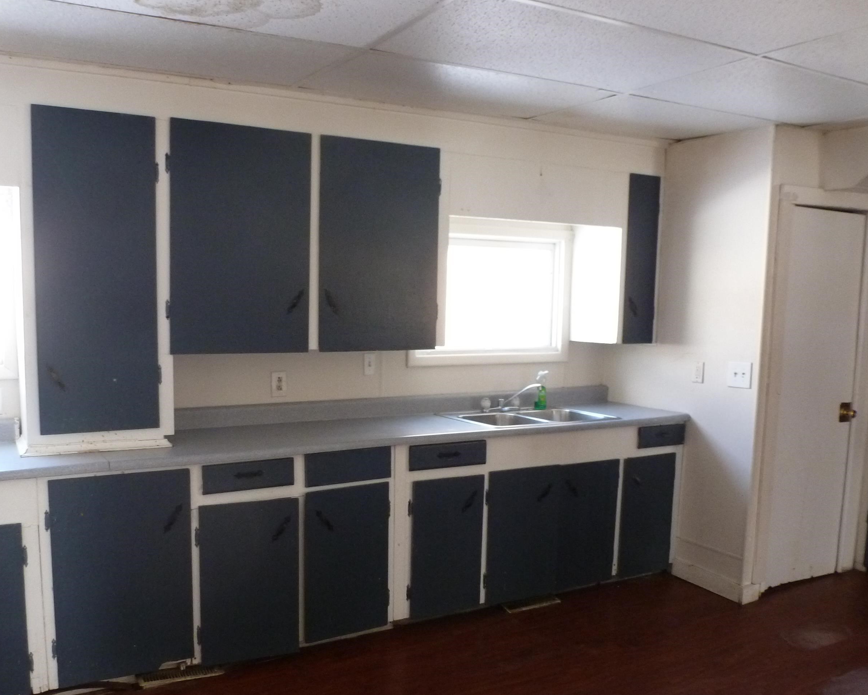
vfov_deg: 48.4
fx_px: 771
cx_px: 344
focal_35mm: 30
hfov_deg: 58.3
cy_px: 393
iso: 400
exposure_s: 1/30
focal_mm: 4.3
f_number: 3.3
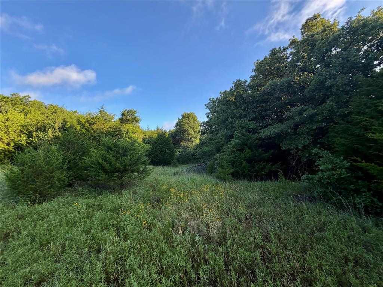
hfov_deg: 102.1
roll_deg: +0.6
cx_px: 192
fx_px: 155
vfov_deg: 85.7
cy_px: 144
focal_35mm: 14
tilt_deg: +2.8
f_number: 2.2
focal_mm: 2.22
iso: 50
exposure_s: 1/502
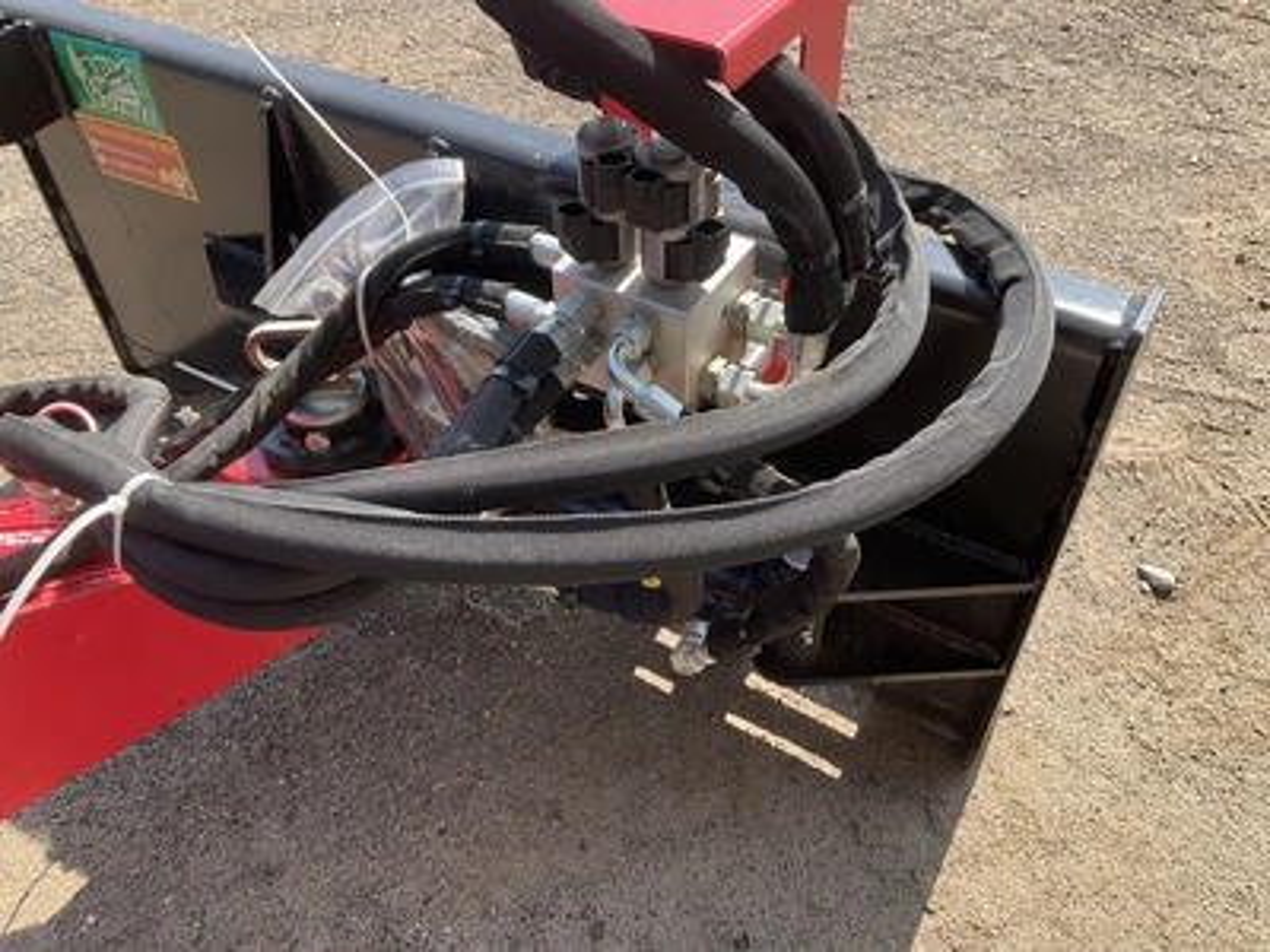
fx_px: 1064
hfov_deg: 61.7
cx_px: 635
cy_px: 476
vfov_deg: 48.2
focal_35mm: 29
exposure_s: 1/383
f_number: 1.8
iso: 25
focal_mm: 3
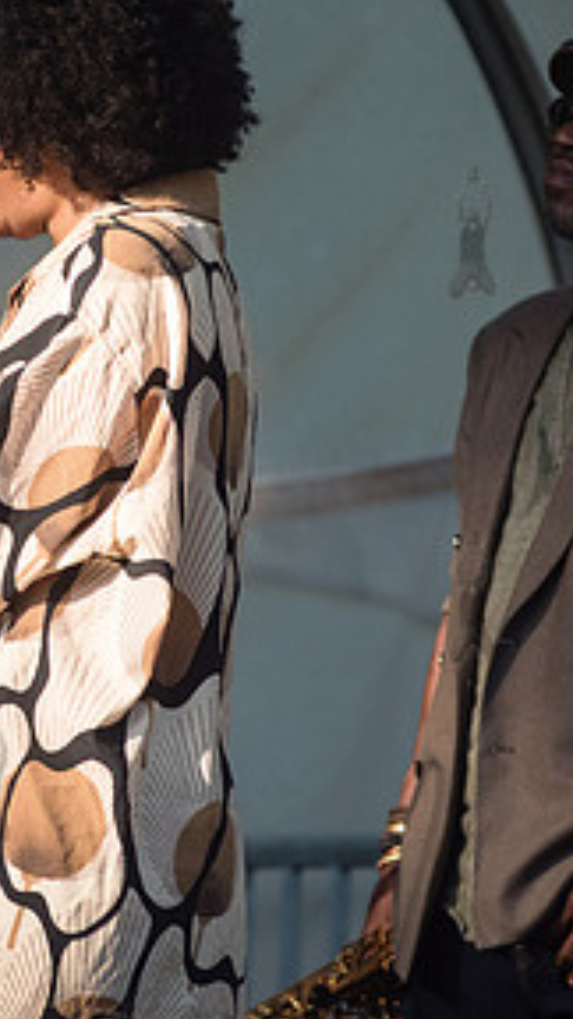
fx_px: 13695
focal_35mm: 507
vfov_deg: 4.3
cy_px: 317
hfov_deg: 2.4
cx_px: -32
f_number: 5.6
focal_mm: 200
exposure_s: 1/1000
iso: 1000
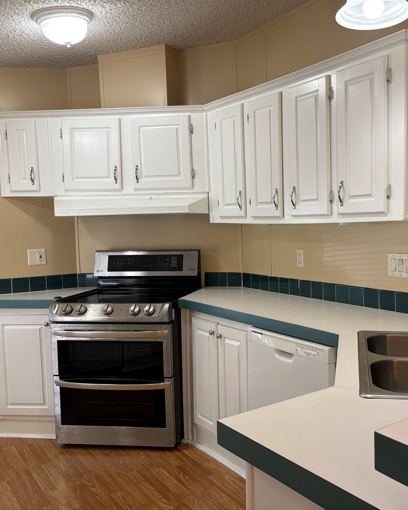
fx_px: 513
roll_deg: +1.7
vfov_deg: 52.8
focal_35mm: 34
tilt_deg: -3.6
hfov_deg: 42.4
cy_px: 256
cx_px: 291
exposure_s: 1/120
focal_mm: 5.96
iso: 100
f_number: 1.6
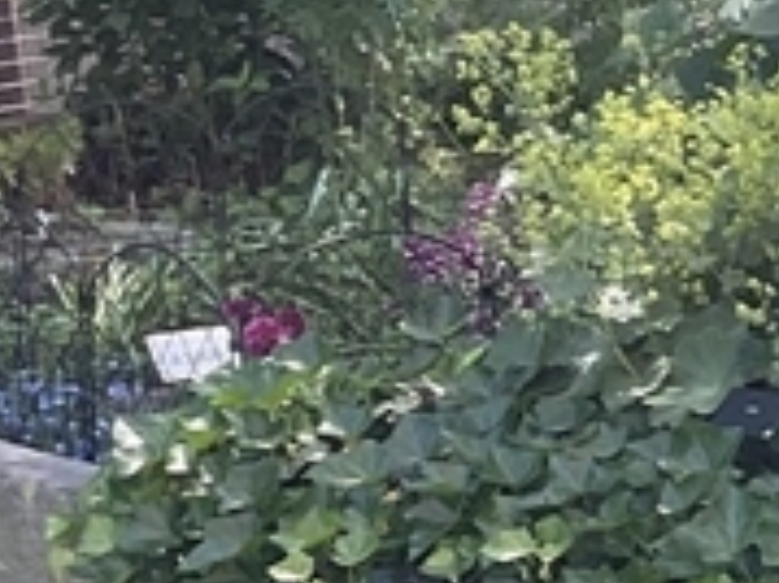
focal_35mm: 166
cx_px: 1345
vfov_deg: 8.9
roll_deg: +0.8
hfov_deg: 11.2
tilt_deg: -12.6
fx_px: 3733
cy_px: 318
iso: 16
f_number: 1.8
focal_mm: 3
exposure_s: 1/196
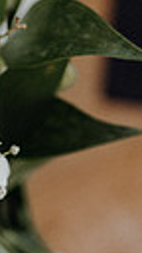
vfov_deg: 11.1
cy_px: 205
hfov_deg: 6.1
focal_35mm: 194
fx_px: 1299
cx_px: -158
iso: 200
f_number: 3.5
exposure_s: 1/160
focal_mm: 41
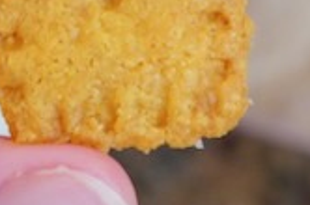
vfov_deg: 6.3
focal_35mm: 216
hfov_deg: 9.5
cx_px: 71
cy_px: 151
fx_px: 1856
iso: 1000
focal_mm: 28
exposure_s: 1/50
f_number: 5.6
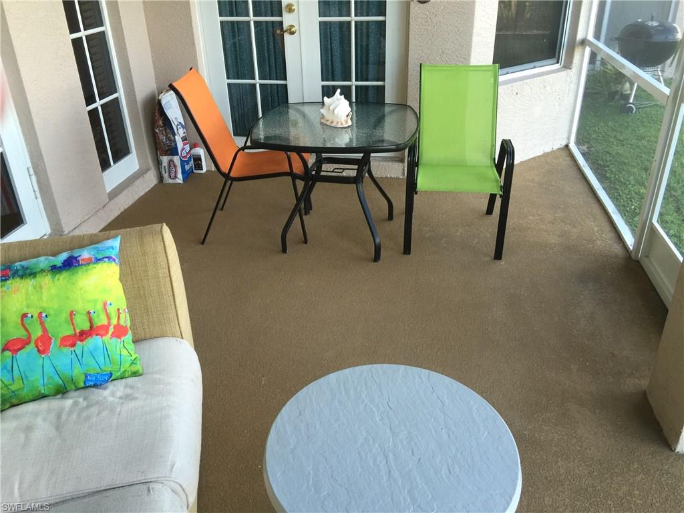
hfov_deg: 61.7
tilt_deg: -27.8
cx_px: 342
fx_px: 573
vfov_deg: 48.2
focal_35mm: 29
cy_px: 256
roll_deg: +0.0
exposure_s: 1/30
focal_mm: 4.15
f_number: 2.2
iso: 32
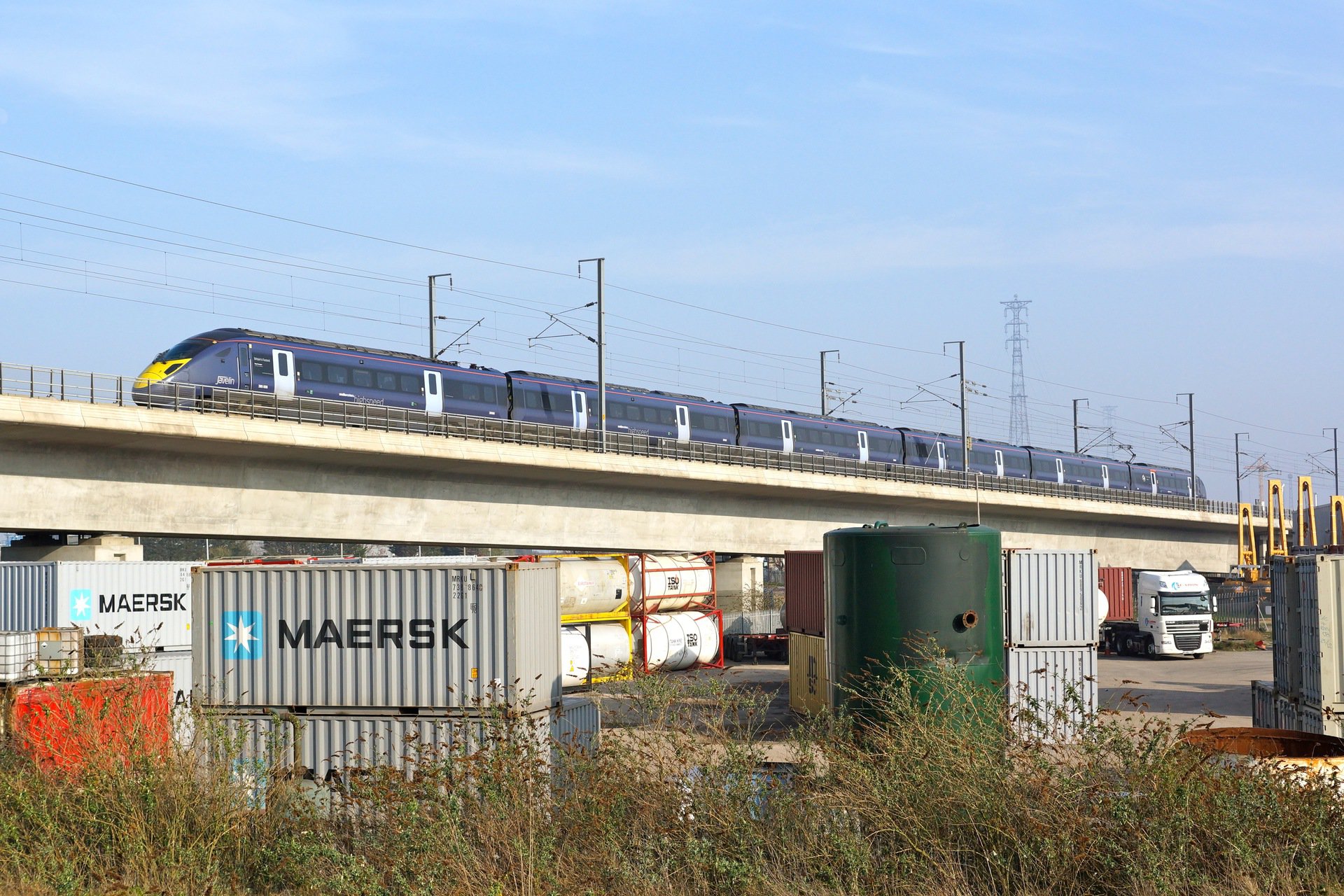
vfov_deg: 25.8
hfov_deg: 37.9
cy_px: 448
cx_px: 672
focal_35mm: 52
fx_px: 1960
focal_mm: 35
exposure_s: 1/1000
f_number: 6.3
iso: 200
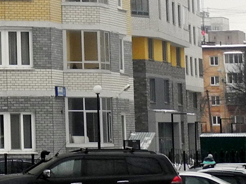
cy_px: -179
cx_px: -250
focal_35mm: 246
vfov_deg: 5.9
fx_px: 1748
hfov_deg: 7.7
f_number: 4.5
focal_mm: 8.8
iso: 100
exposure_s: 1/106
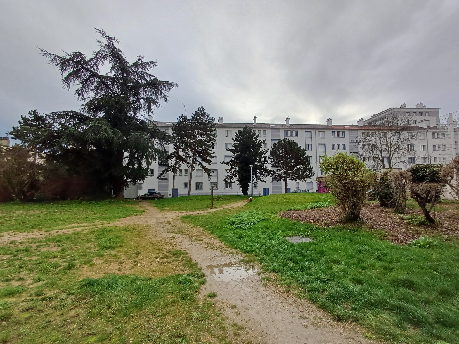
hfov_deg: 94.5
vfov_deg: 78.1
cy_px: 172
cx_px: 230
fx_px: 212
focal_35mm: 16
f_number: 2.2
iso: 40
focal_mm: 1.64
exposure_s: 1/656
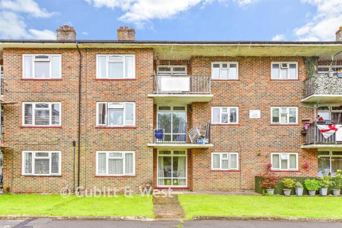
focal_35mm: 30
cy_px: 114
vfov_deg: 43.6
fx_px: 285
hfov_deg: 61.9
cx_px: 171
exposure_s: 1/200
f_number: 8
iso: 400
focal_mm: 20
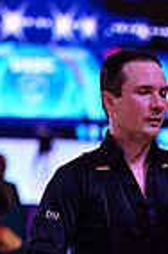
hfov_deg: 3.0
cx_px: 223
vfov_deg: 4.6
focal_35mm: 450
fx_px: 3165
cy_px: 388
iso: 1600
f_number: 2.8
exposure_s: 1/640
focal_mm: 110
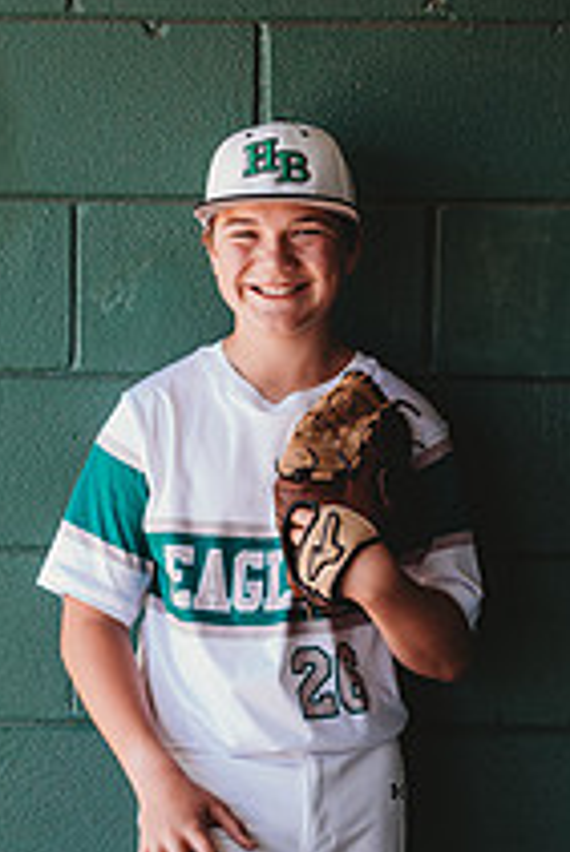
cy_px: 795
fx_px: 4291
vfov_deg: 11.3
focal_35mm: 181
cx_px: 218
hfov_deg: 7.6
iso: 160
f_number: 2.5
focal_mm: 85
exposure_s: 1/200
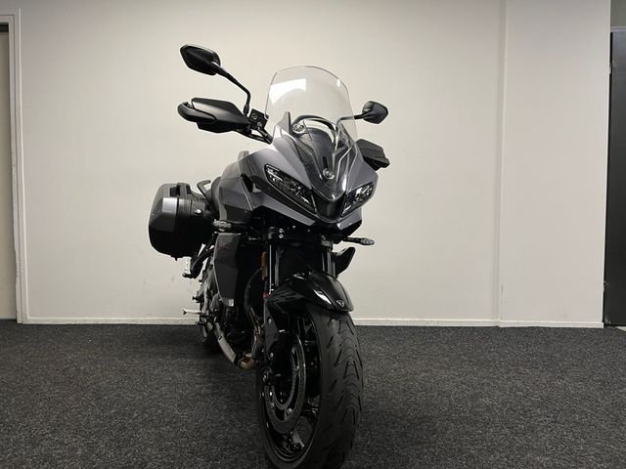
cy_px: 234
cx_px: 313
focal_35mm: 26
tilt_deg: -3.2
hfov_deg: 67.3
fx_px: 470
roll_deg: +0.5
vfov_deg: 53.1
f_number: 1.6
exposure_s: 1/50
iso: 80
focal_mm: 5.1
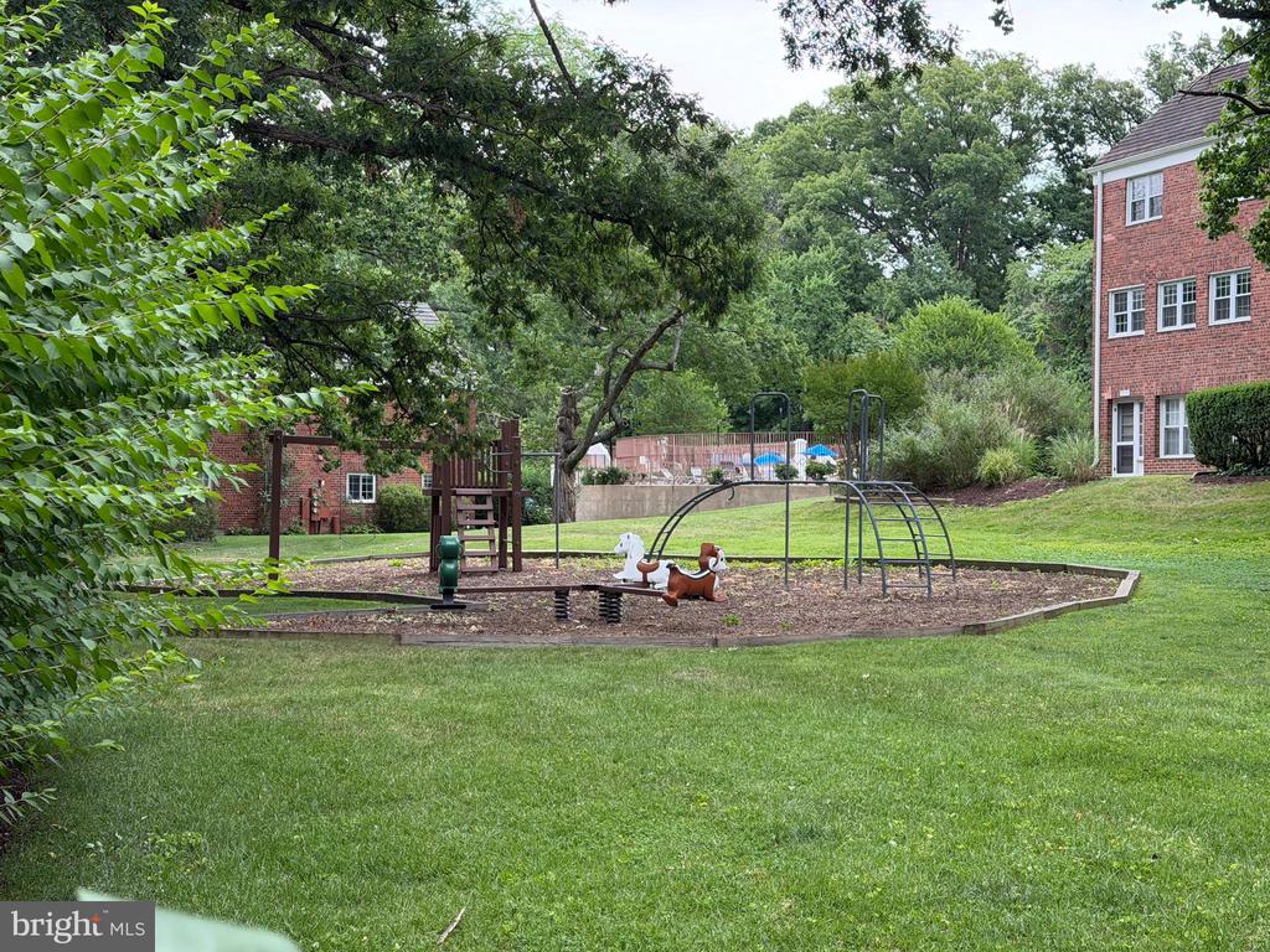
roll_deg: -0.5
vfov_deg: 30.3
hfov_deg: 39.7
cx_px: 635
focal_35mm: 48
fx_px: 1761
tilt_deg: -0.1
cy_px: 476
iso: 80
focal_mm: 6.76
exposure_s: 1/178
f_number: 1.78
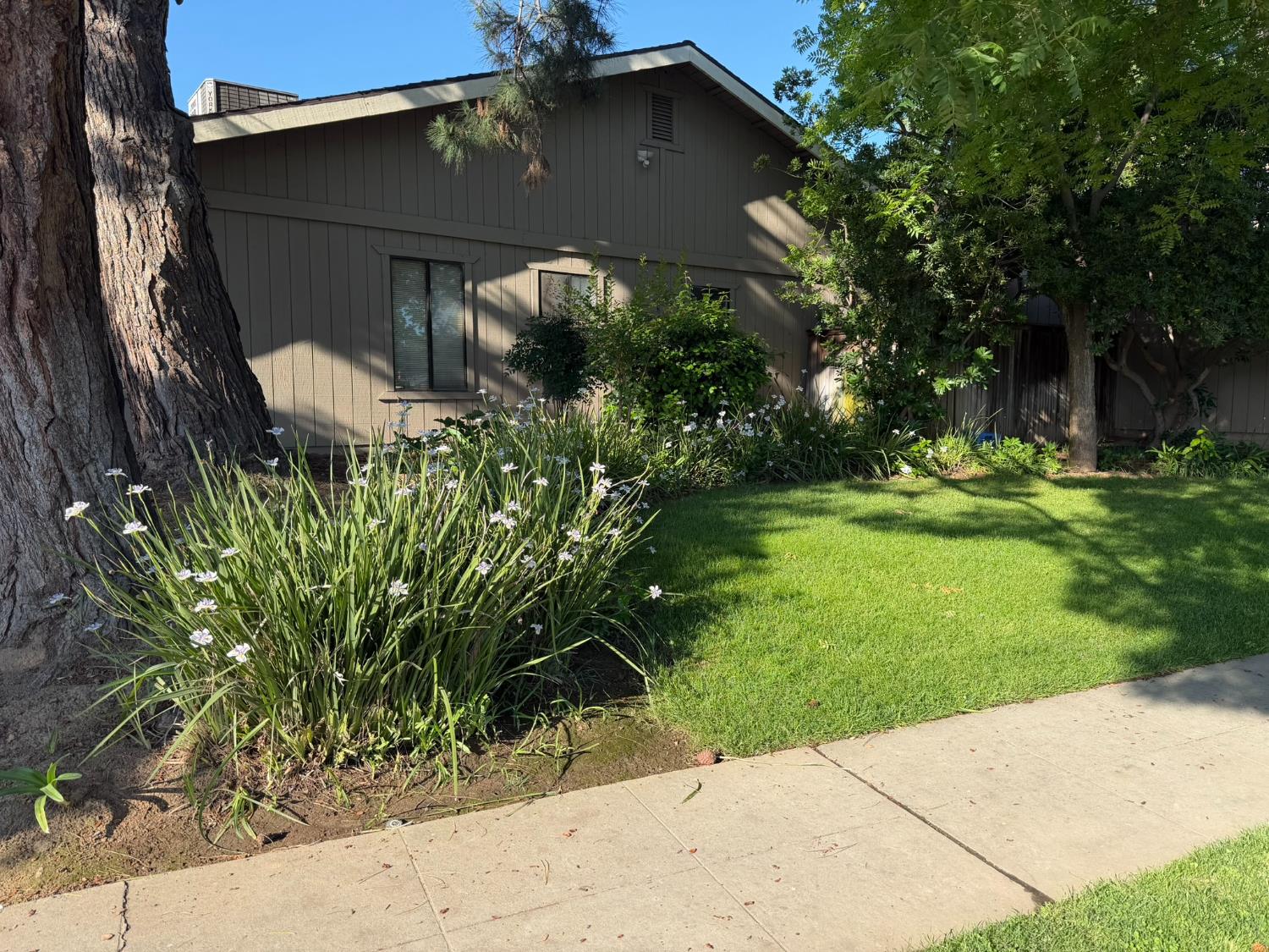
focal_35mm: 24
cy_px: 476
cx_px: 634
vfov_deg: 56.8
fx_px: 880
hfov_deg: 71.6
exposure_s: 1/1230
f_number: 1.78
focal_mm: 6.76
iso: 80
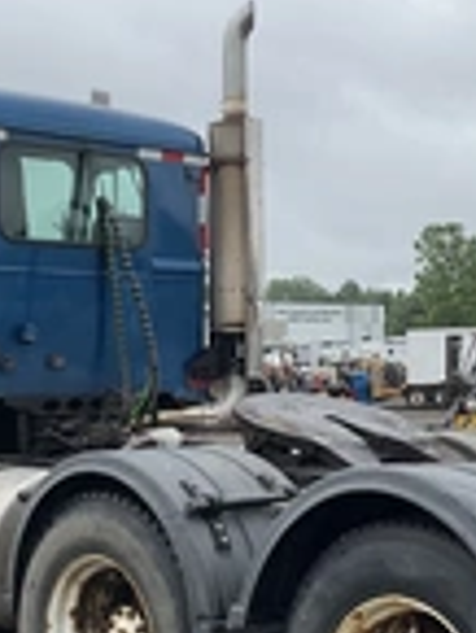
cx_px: 297
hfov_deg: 18.4
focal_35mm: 80
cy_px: 397
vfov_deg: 24.3
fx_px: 1465
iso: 25
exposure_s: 1/642
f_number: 1.8
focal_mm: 3
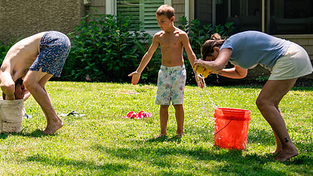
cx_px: 67
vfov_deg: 9.3
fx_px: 1079
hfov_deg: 16.4
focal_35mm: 130
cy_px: 78
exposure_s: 1/1250
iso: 250
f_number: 2.8
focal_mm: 70
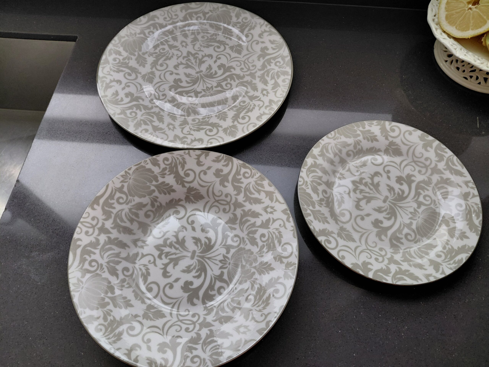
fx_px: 353
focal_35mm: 25
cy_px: 184
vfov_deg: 54.9
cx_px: 244
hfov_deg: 69.4
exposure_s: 1/50.1
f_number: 1.8
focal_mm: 4.69
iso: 125
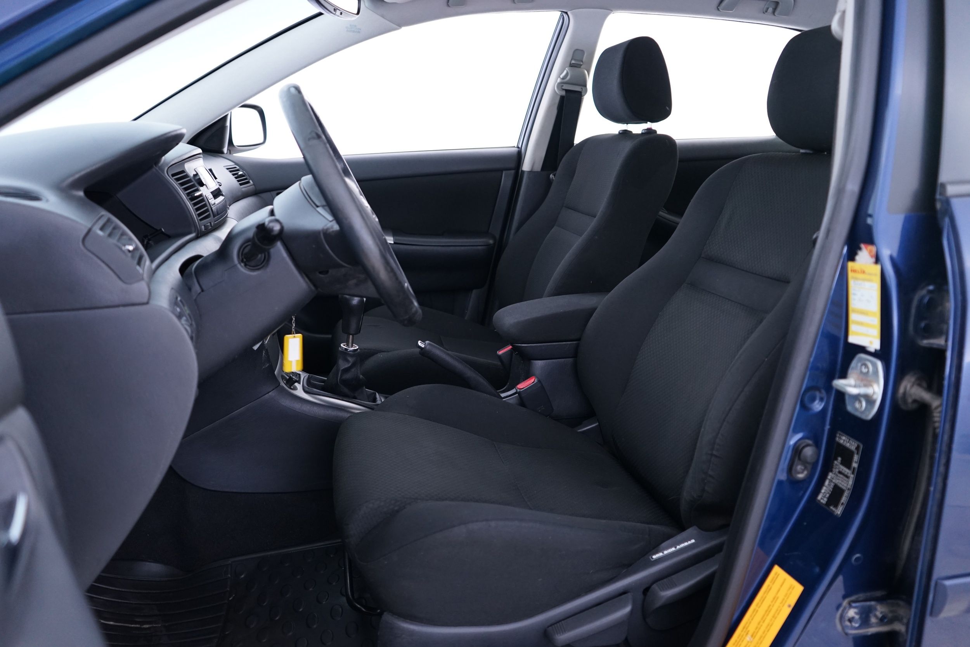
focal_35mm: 28
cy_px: 324
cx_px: 485
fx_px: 754
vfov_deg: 46.4
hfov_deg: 65.5
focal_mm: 28
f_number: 3.5
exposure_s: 1/13
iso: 1250
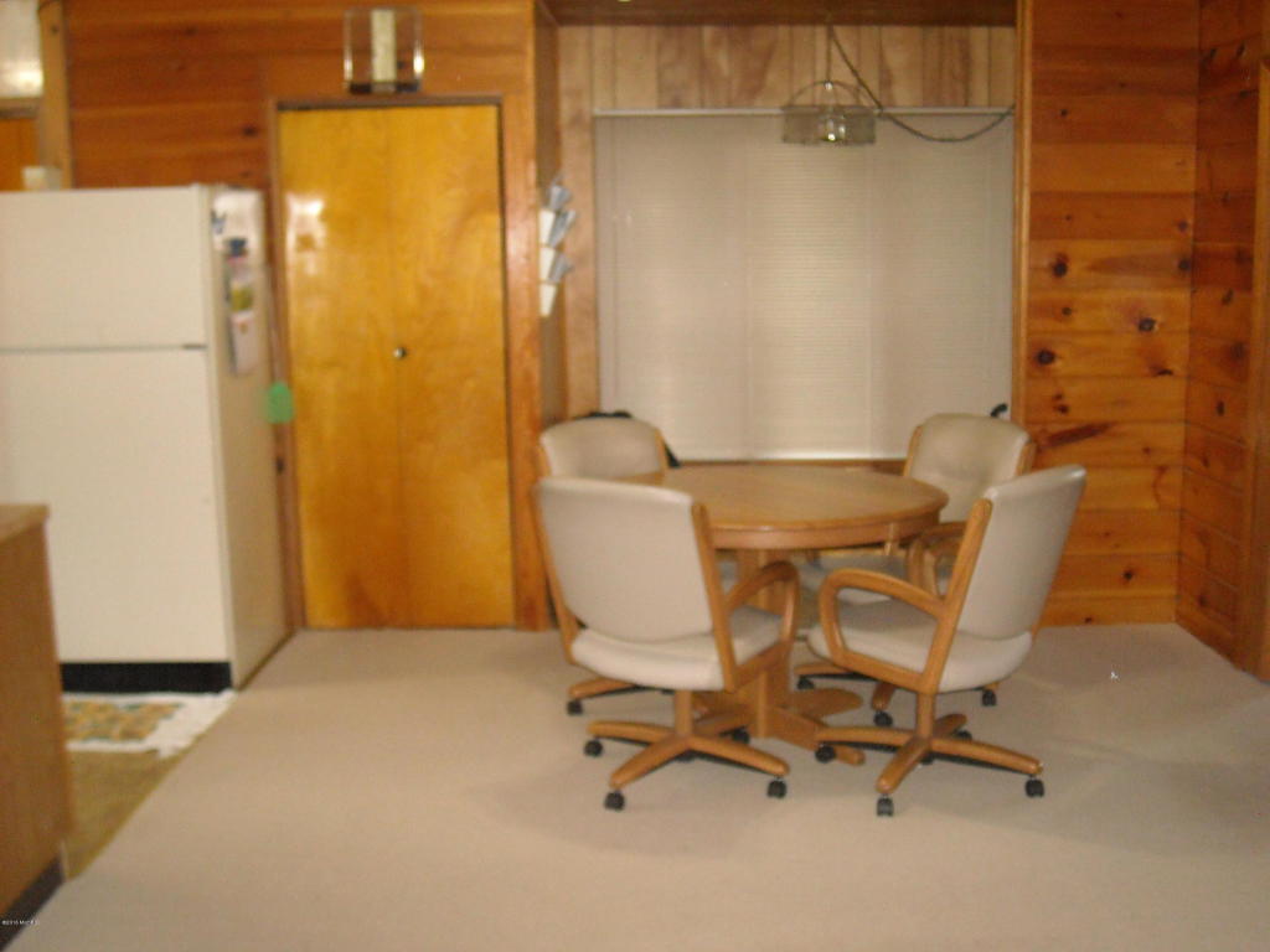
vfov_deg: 32.9
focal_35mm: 44
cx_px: 635
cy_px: 476
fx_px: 1614
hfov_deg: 42.9
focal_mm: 7.1
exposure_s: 1/60
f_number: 3.1
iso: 400
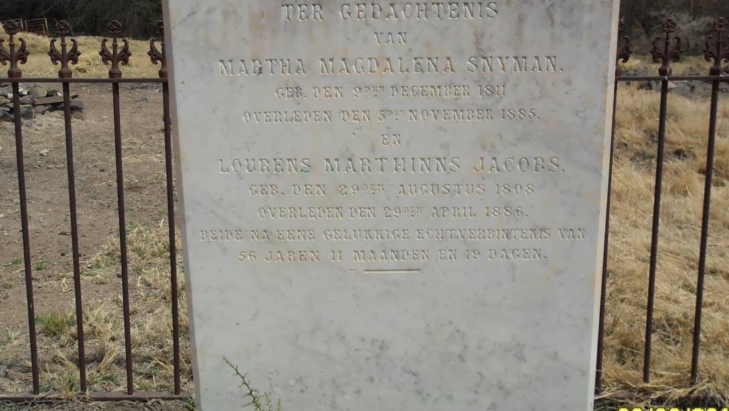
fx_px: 812
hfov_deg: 48.3
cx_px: 376
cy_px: 172
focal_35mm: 42
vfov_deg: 28.3
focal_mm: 6.3
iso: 80
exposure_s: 1/350
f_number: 8.2
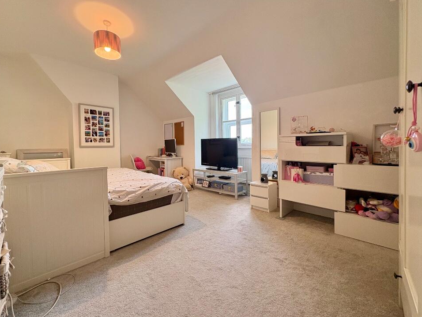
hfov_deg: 98.1
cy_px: 151
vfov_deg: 81.7
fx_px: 183
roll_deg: +0.5
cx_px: 199
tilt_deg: -0.9
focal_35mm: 15
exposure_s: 1/50
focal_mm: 2.22
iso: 250
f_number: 2.2
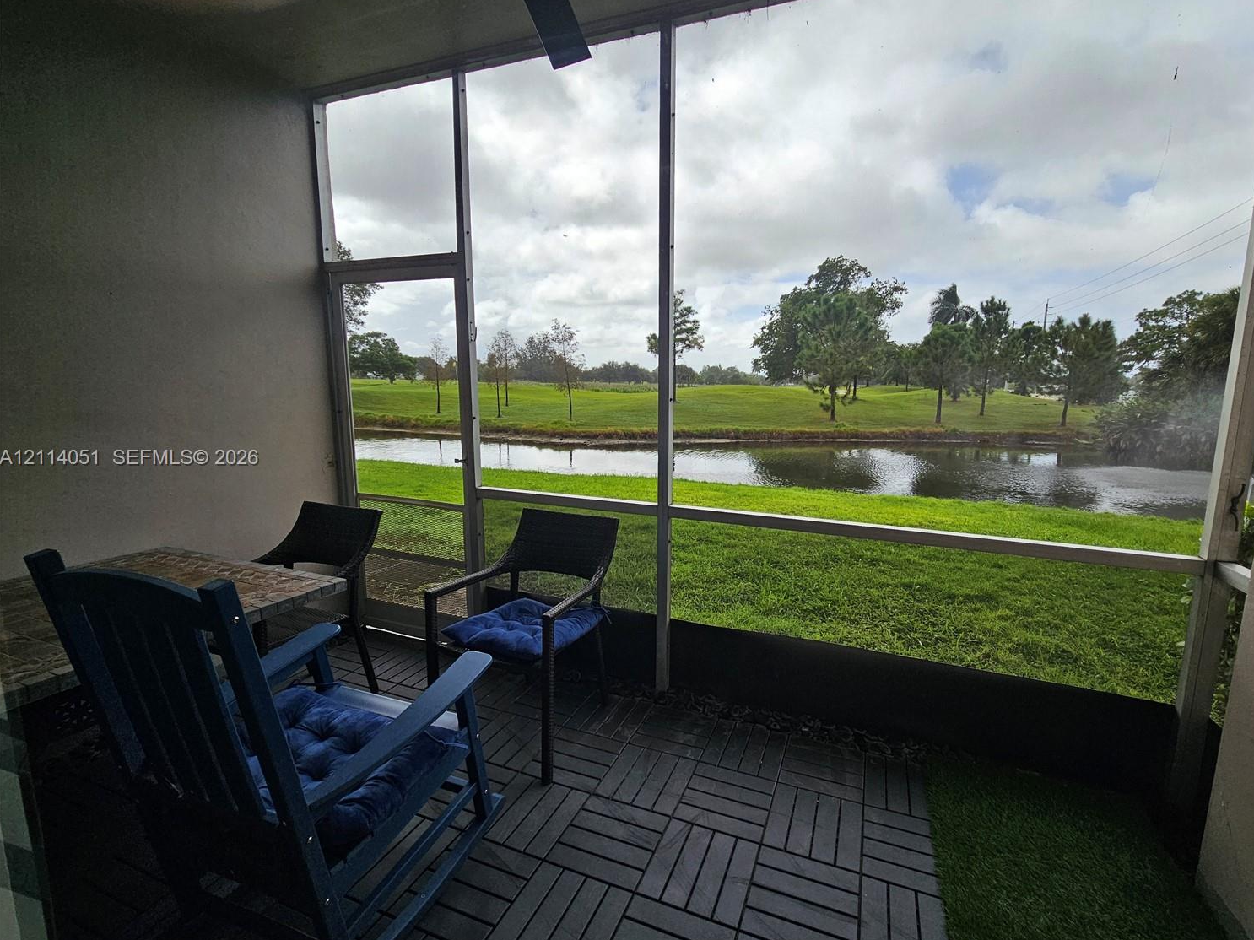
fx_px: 507
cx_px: 671
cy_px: 459
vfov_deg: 85.6
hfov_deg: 101.9
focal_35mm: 14
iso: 50
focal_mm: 2.2
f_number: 2.2
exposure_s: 1/433
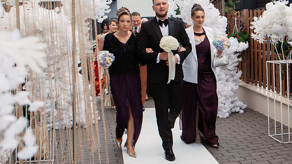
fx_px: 387
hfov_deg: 40.9
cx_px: 189
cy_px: 64
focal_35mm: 50
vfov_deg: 23.9
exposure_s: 1/500
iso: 320
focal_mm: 35
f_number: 3.2
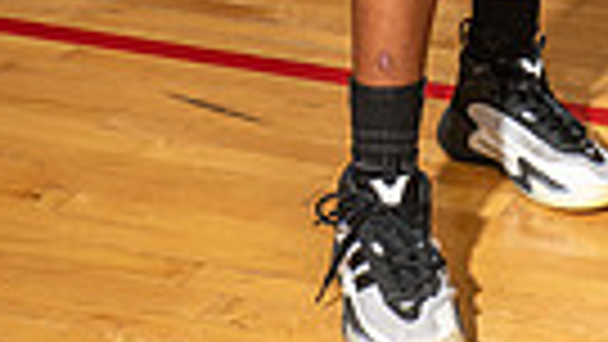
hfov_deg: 13.3
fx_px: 2596
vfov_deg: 7.0
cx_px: 540
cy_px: -567
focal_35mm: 161
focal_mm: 46
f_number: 6.3
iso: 320
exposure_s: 1/250
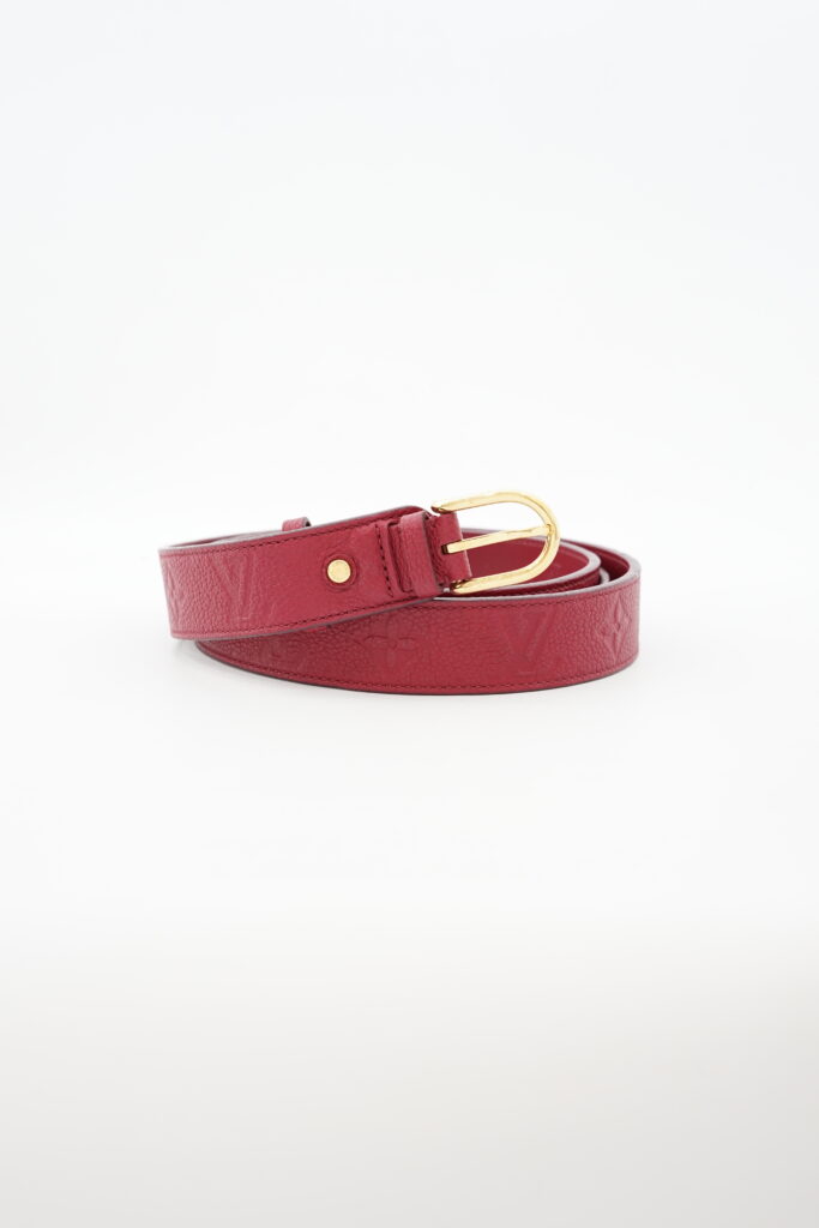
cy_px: 614
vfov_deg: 39.6
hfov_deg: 27.0
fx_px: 1706
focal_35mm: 50
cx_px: 410
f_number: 6.3
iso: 640
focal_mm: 50
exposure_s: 1/8
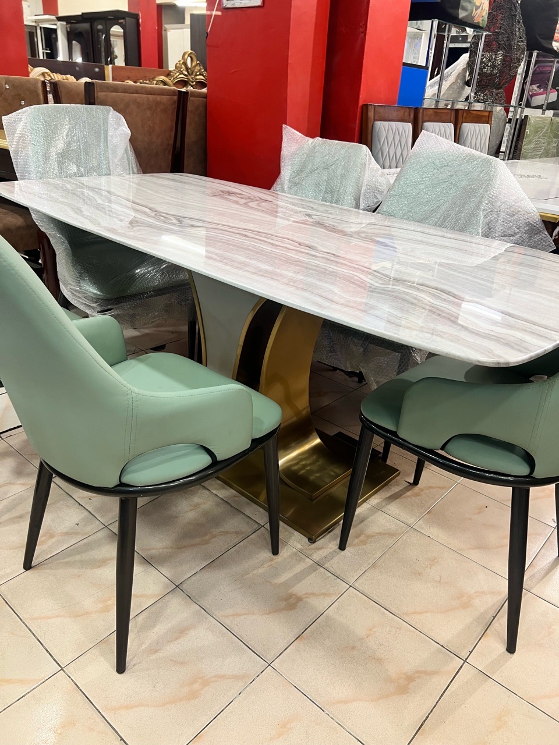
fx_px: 560
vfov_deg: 67.3
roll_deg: -4.8
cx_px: 280
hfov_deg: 53.1
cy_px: 372
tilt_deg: -26.0
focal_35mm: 26
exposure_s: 1/50
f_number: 1.5
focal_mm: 5.7
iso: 80
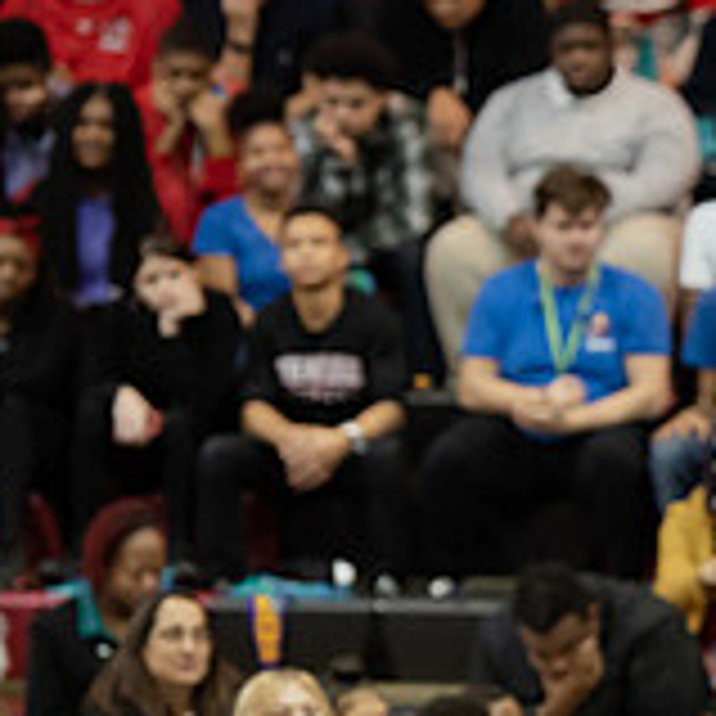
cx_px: 1180
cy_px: 502
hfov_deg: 4.2
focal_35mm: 418
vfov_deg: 4.2
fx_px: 9782
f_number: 3.5
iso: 2500
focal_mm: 135
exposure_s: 1/200
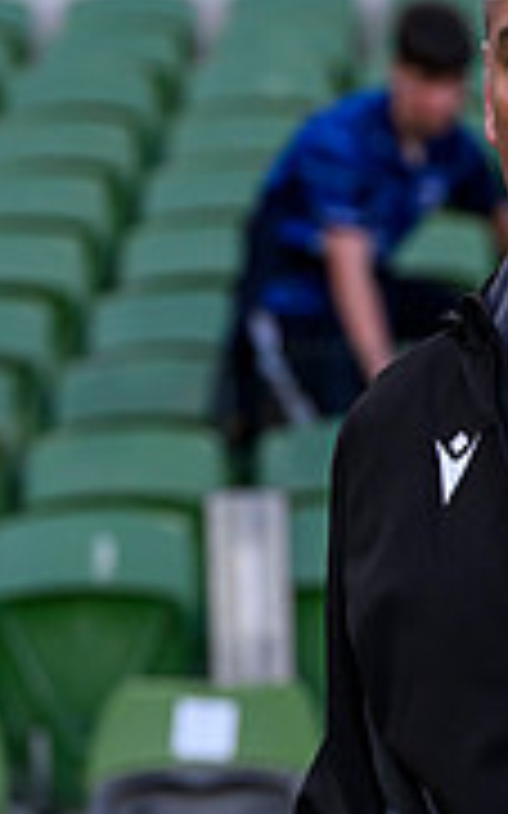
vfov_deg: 7.6
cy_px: 603
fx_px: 6141
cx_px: 795
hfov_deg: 4.7
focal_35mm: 277
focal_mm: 70
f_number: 3.2
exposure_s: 1/2500
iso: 1250
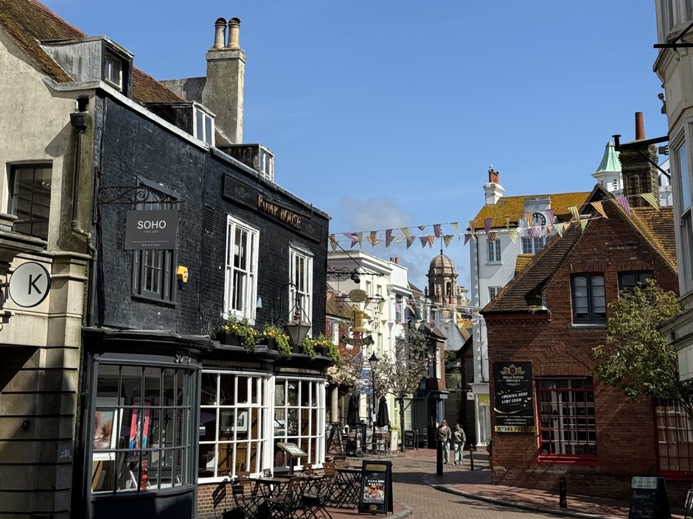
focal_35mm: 49
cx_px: 350
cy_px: 261
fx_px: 981
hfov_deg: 38.9
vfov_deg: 29.7
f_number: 1.78
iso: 64
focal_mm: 6.76
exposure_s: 1/5376
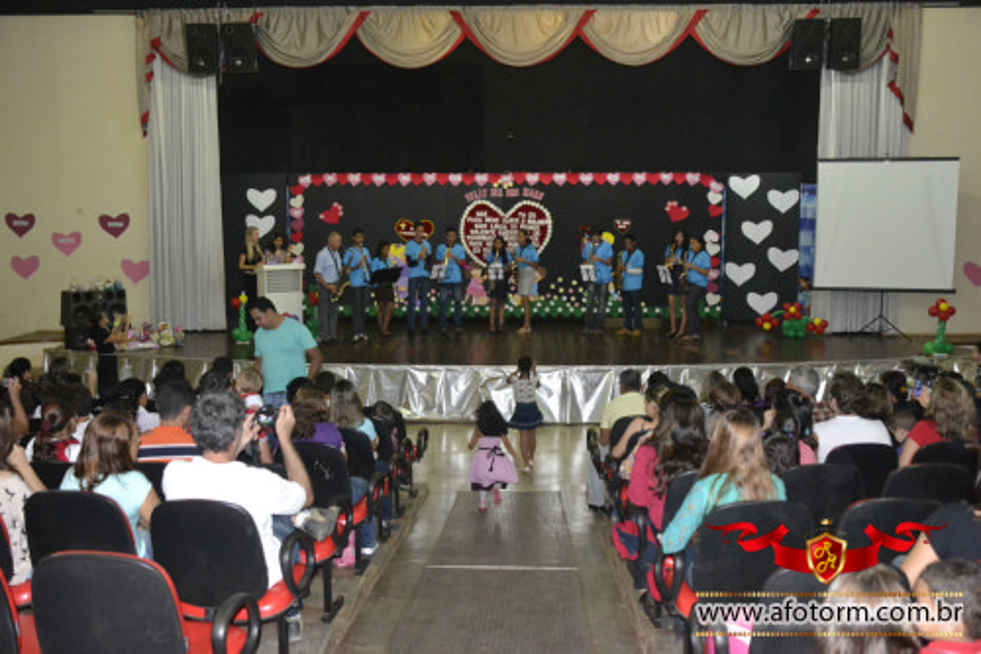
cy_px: 327
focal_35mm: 39
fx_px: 1062
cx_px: 490
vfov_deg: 34.2
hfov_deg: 49.6
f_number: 3.8
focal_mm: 26
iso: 3200
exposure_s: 1/60
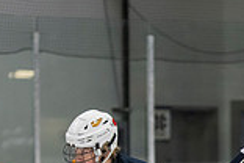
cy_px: 275
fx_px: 2650
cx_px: 307
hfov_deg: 5.2
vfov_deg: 3.5
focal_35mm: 391
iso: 2000
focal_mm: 105
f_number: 3.2
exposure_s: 1/640
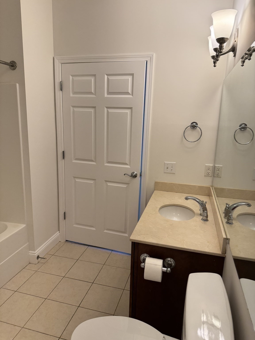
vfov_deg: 71.6
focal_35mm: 24
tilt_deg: -13.4
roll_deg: -1.9
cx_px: 128
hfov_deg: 56.8
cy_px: 170
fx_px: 236
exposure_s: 1/120
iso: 80
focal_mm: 6.76
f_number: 1.78
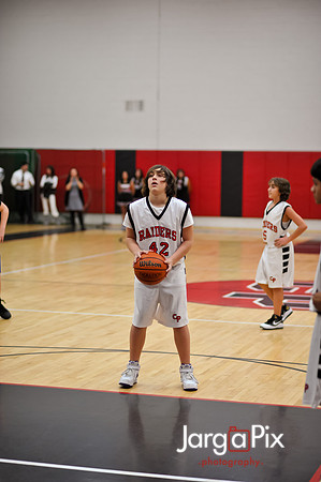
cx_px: 160
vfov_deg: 23.9
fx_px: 1139
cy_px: 241
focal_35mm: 85
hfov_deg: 16.0
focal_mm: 85
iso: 1100
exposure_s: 1/500
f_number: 2
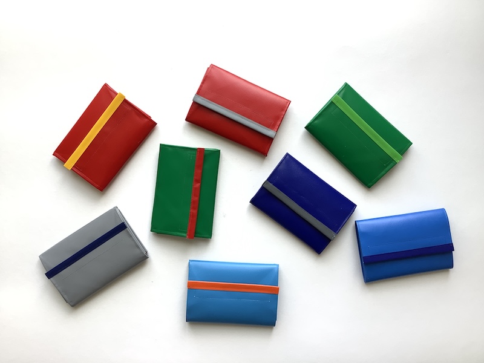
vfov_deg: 45.4
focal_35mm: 31
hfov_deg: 58.4
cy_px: 182
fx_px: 433
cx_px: 242
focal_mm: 3.3
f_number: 2.4
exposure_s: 1/100
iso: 32
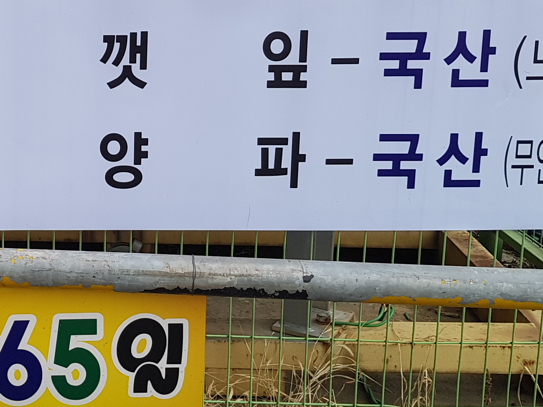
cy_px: 157
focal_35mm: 70
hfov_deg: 26.4
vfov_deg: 21.0
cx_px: 3
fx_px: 1098
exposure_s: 1/254
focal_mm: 4.2
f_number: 1.7
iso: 40
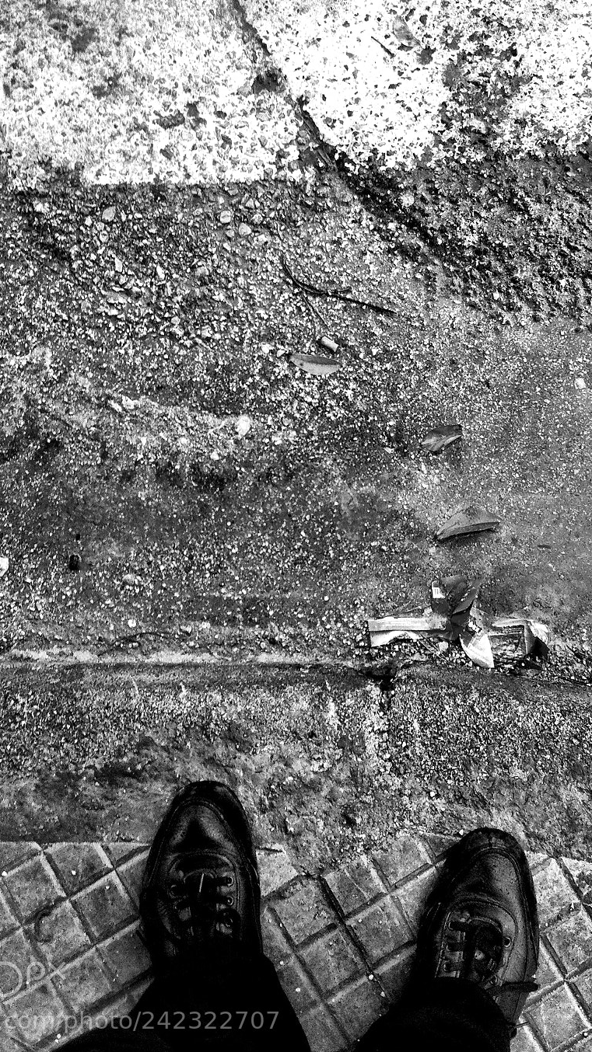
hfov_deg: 26.5
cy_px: 460
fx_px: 1257
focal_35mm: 45
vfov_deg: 45.4
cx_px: 337
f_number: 2.8
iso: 80
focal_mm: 3.85
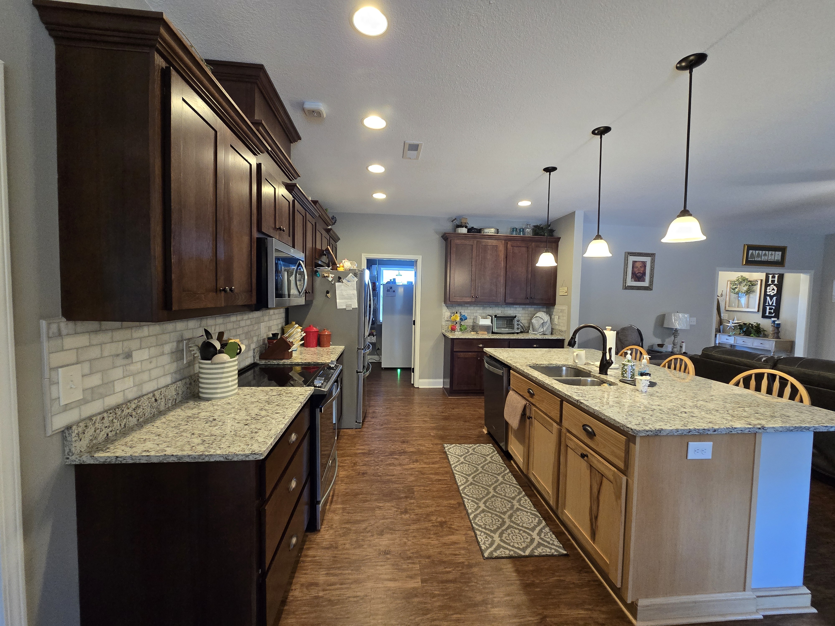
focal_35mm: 13
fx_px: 314
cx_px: 418
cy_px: 313
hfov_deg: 106.2
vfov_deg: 89.9
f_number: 2.2
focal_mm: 2.2
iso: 400
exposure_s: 1/60
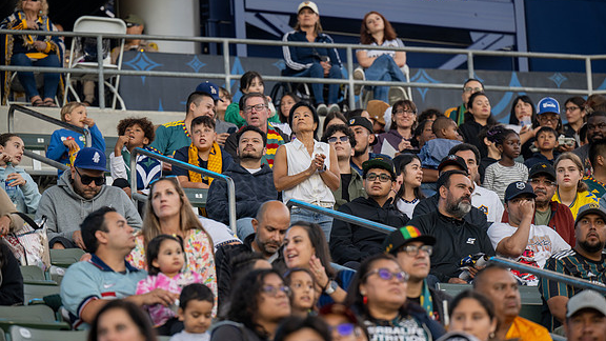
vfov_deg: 5.8
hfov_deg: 10.2
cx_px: 303
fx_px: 3390
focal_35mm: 211
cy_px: 164
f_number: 4
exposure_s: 1/200
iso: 560
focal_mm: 200
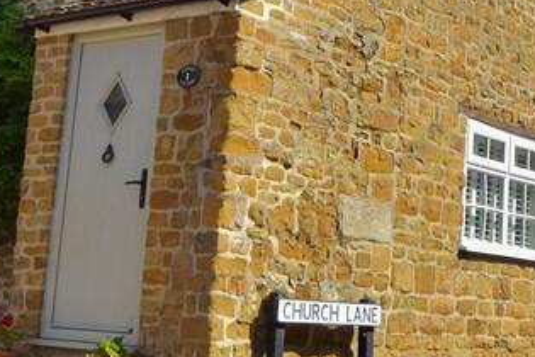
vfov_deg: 17.3
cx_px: 409
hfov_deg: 25.6
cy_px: 43
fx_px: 1159
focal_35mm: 78
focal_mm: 16
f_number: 5
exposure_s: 1/4000
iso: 400
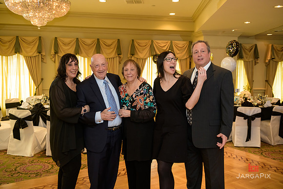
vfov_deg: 36.9
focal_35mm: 36
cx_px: 142
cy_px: 94
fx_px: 283
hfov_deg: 53.1
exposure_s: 1/125
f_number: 3.2
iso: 1000
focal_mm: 36
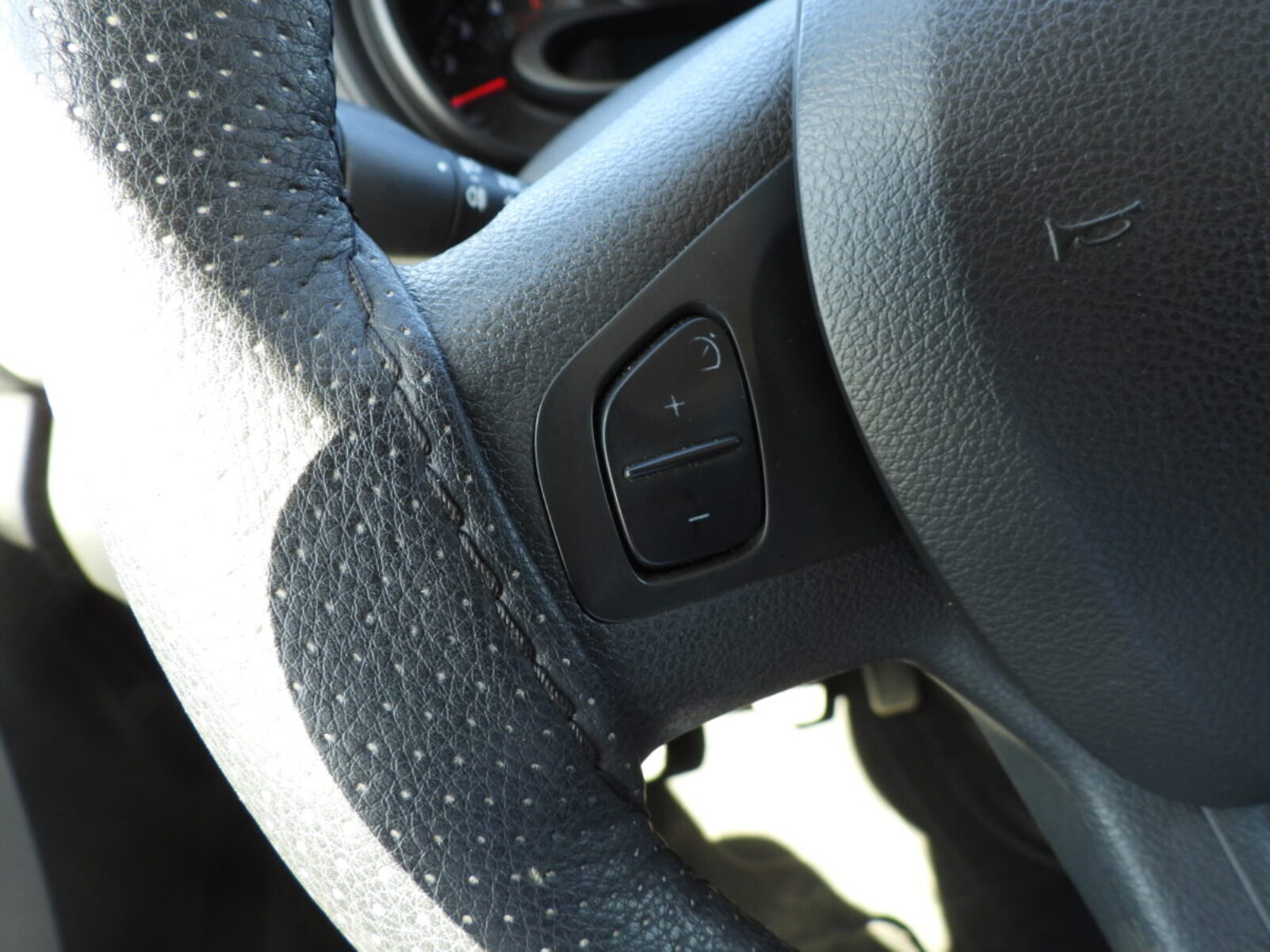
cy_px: 476
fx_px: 881
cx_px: 635
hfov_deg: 71.6
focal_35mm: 24
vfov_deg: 56.8
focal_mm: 4.3
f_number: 2.8
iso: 100
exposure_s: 1/40
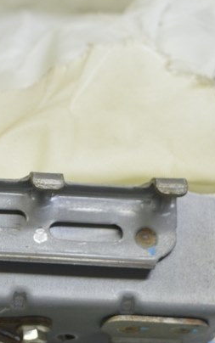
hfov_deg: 8.7
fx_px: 1376
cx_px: -103
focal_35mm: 147
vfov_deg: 14.2
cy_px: 249
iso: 400
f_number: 5.6
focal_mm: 38
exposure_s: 1/20
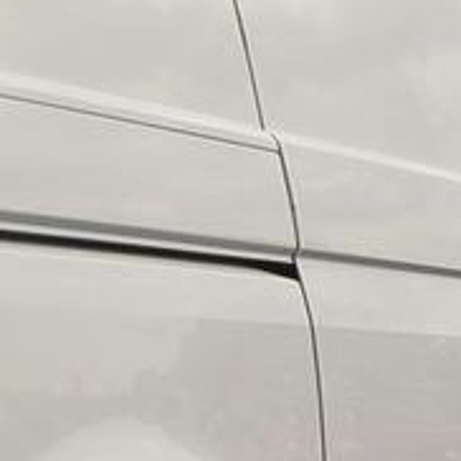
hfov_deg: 12.3
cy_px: 293
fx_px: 2019
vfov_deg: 13.0
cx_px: -263
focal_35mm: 134
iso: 160
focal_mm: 10.7
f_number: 11
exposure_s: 1/250
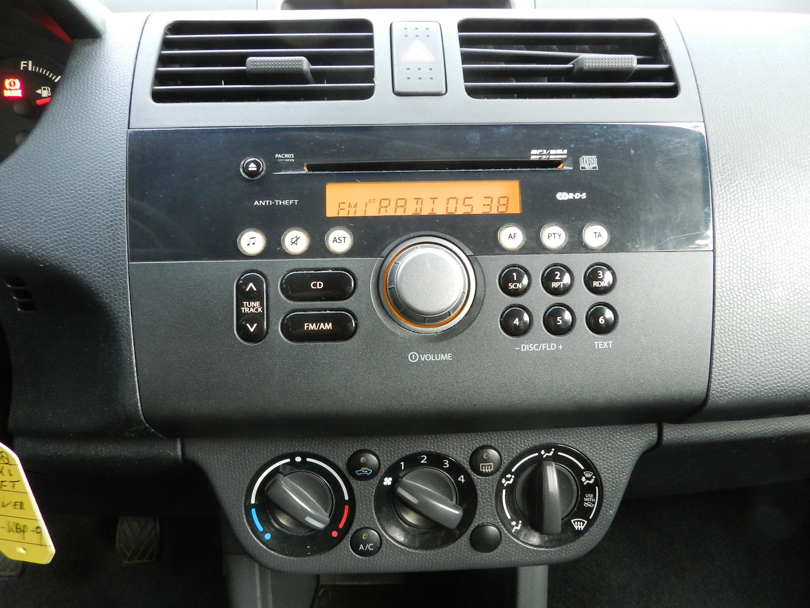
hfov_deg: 69.4
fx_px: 585
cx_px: 405
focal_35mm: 25
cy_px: 304
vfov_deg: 54.9
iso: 400
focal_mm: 4.5
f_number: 3.5
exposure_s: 1/8
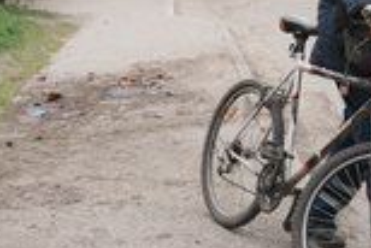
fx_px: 990
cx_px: 77
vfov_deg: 14.2
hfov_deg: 21.0
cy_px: 45
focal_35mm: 96
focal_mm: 37
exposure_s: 1/500
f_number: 3.5
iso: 50
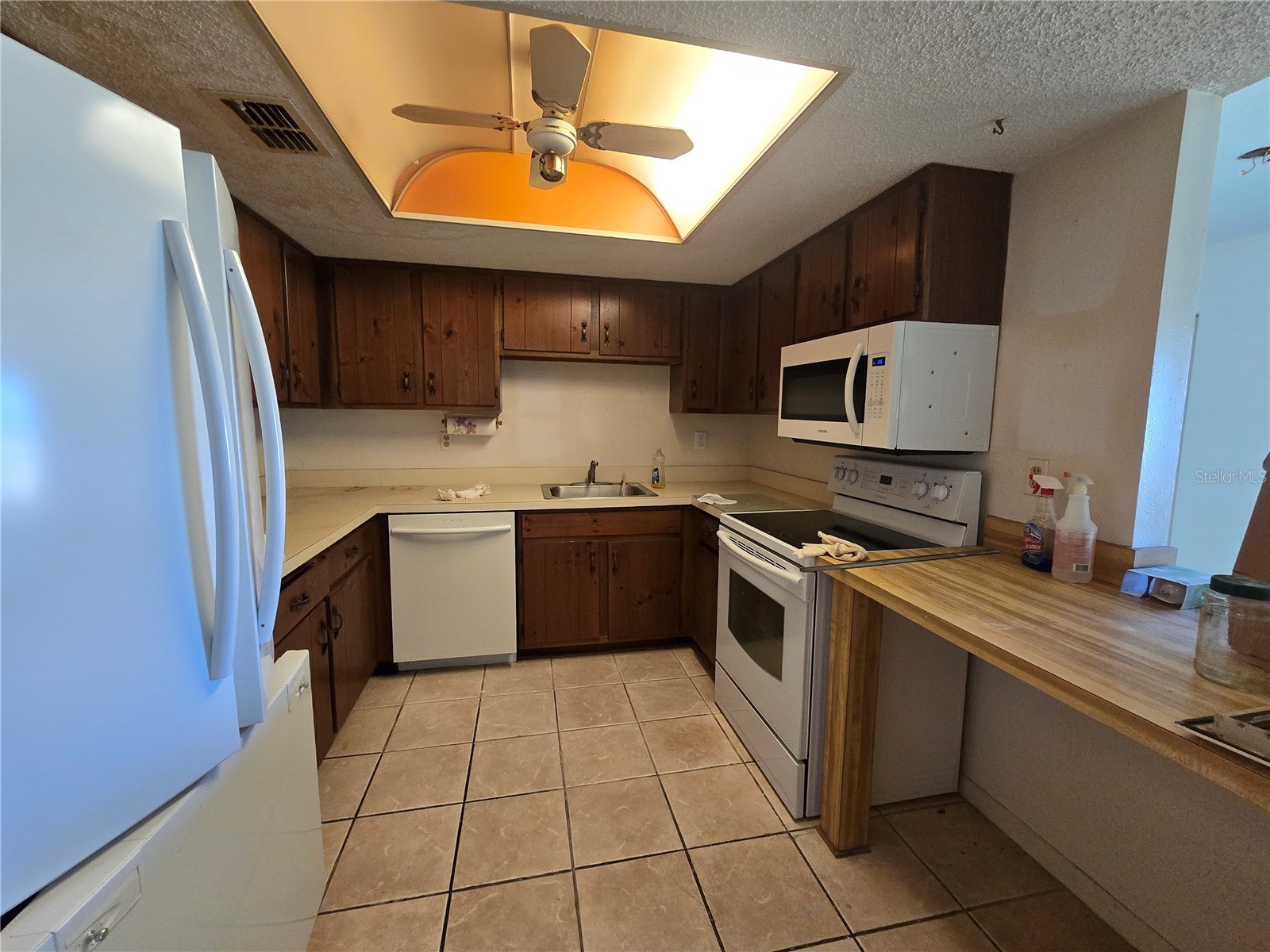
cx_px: 635
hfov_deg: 106.2
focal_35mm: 13
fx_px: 477
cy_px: 476
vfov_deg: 89.9
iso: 500
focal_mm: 2.2
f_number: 2.2
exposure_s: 1/60
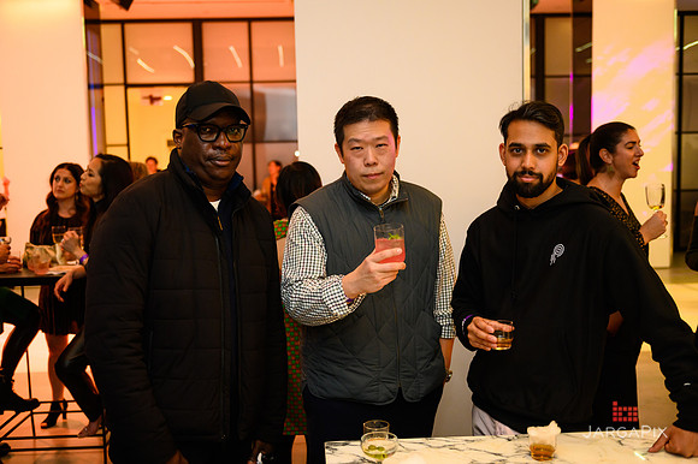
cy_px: 232
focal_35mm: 38
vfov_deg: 35.0
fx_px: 736
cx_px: 349
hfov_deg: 50.7
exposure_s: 1/125
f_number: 3.2
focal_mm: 38
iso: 1600
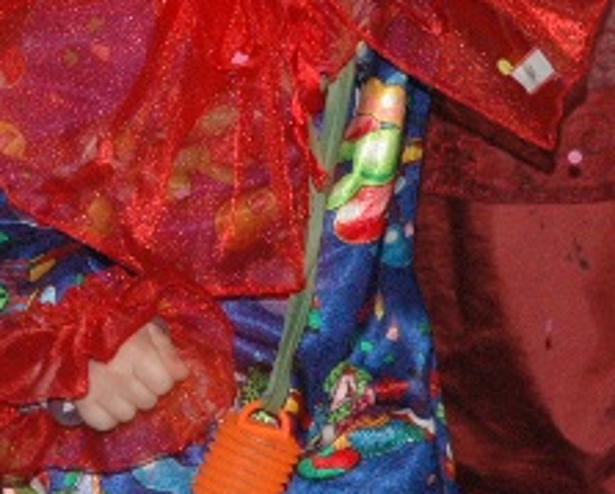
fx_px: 4556
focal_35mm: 250
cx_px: 265
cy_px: 168
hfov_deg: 7.7
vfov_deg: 6.2
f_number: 5
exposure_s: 1/60
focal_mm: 62
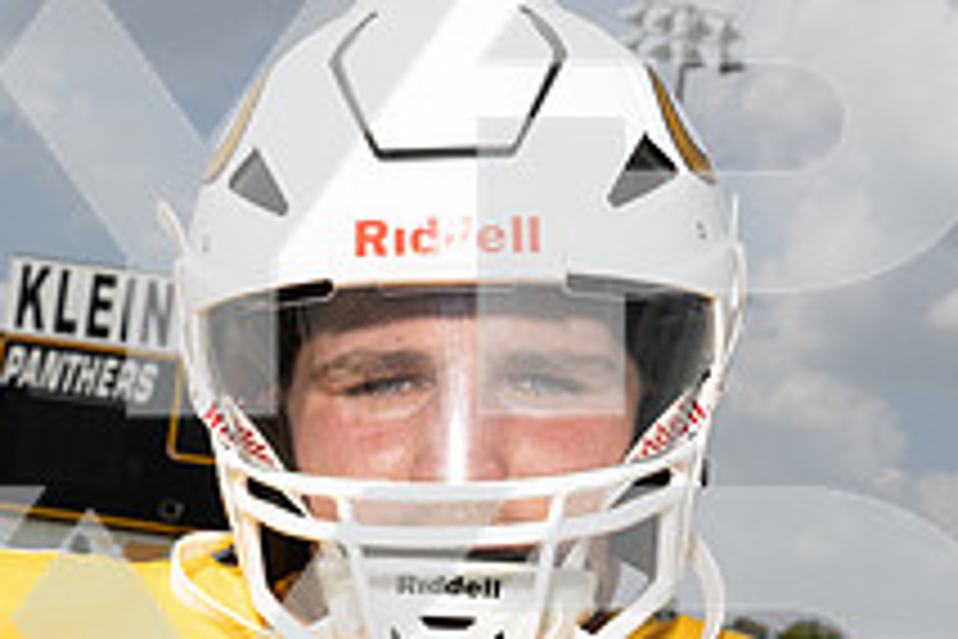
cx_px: 405
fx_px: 2315
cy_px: 727
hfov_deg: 23.4
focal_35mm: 87
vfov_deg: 15.3
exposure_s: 1/250
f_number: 11
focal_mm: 32
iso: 160
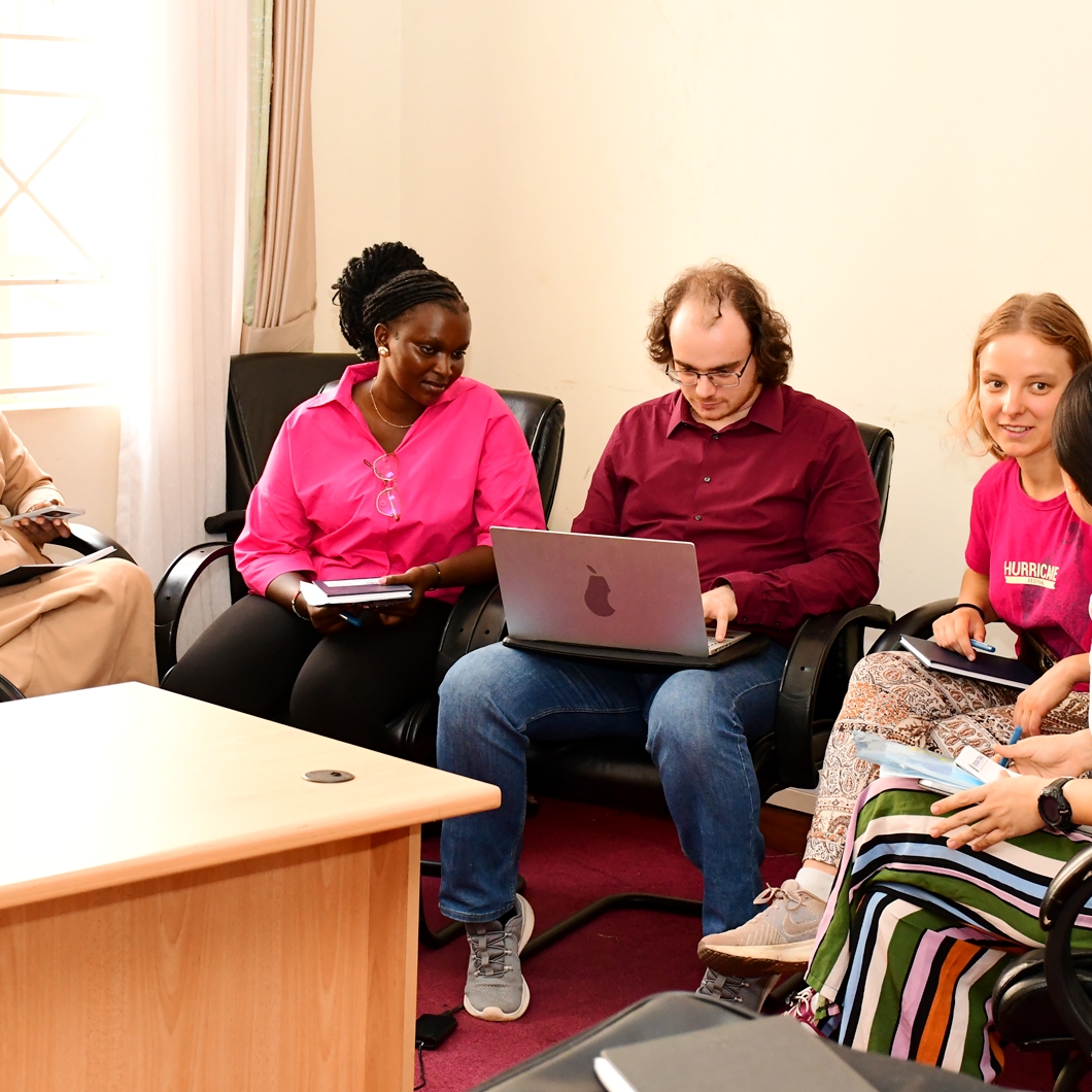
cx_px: 566
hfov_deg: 22.5
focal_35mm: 77
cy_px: 545
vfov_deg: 22.5
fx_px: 2748
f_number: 5.6
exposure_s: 1/200
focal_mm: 40
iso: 2500
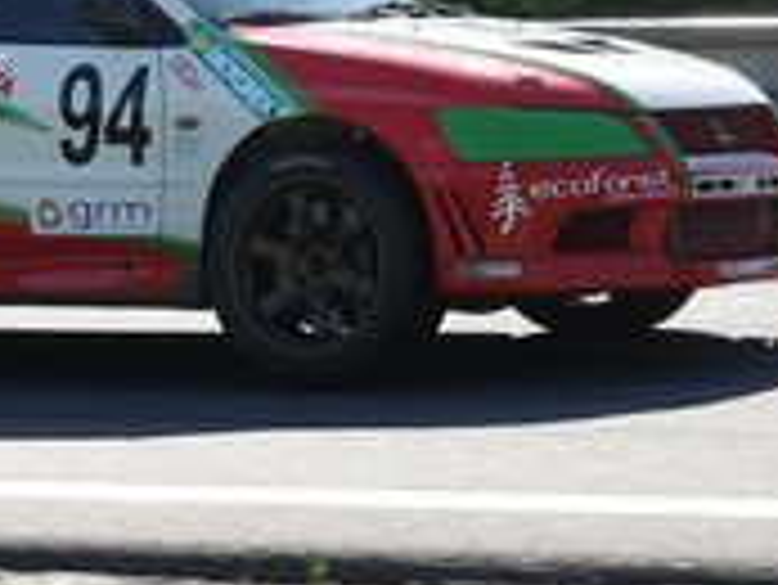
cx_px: -13
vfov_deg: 4.3
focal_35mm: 347
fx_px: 7804
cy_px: 153
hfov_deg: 5.7
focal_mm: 51.14
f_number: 4
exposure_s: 1/800
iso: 160
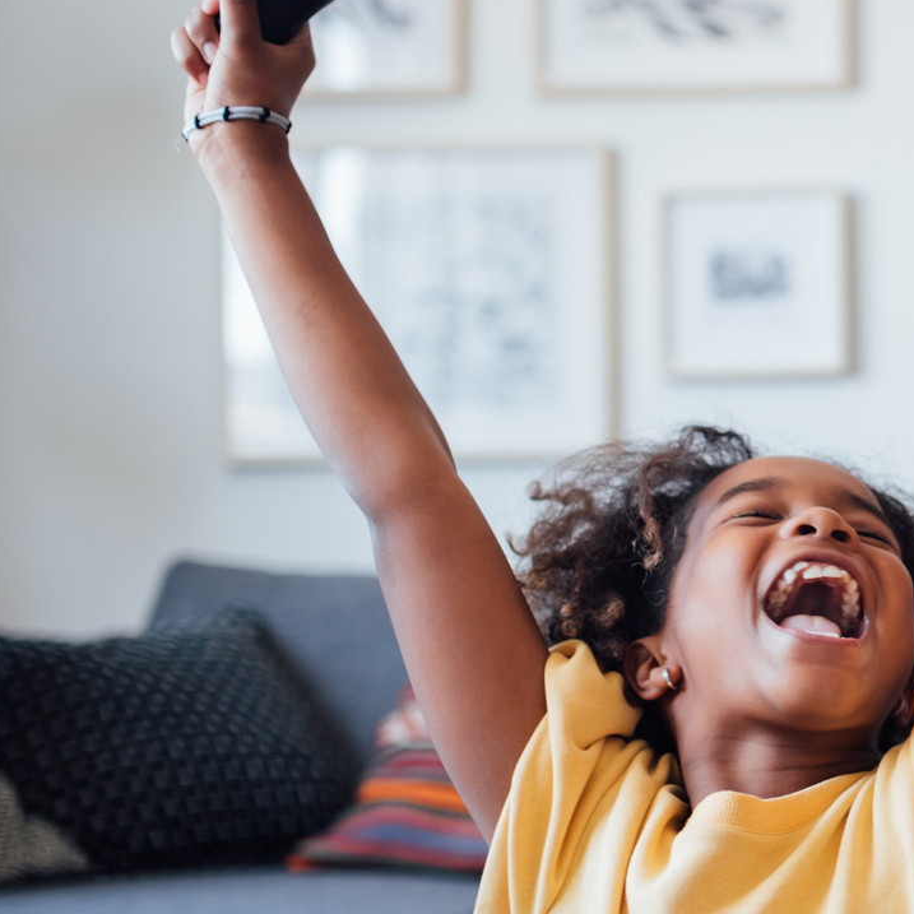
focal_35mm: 88
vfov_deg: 19.5
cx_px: 1181
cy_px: 715
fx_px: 2629
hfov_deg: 18.4
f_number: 1.8
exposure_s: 1/200
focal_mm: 35
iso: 200
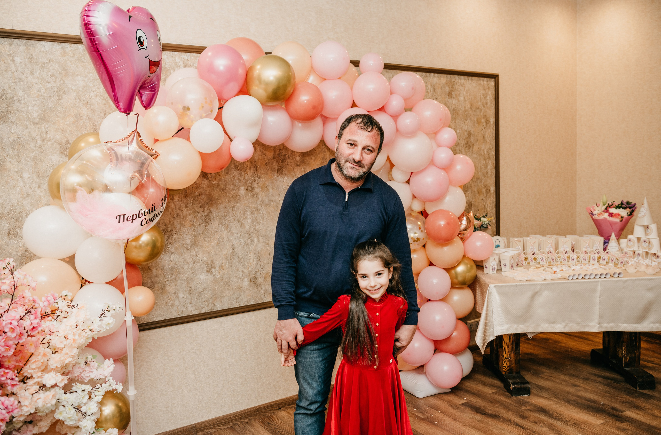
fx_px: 604
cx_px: 336
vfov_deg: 39.6
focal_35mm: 33
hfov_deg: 57.4
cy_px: 214
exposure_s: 1/160
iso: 160
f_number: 4
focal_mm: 32
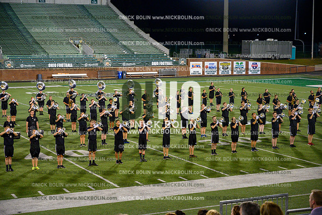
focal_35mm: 70
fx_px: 626
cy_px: 108
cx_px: 161
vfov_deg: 19.4
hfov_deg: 28.9
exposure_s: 1/1000
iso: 4000
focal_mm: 70
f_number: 4
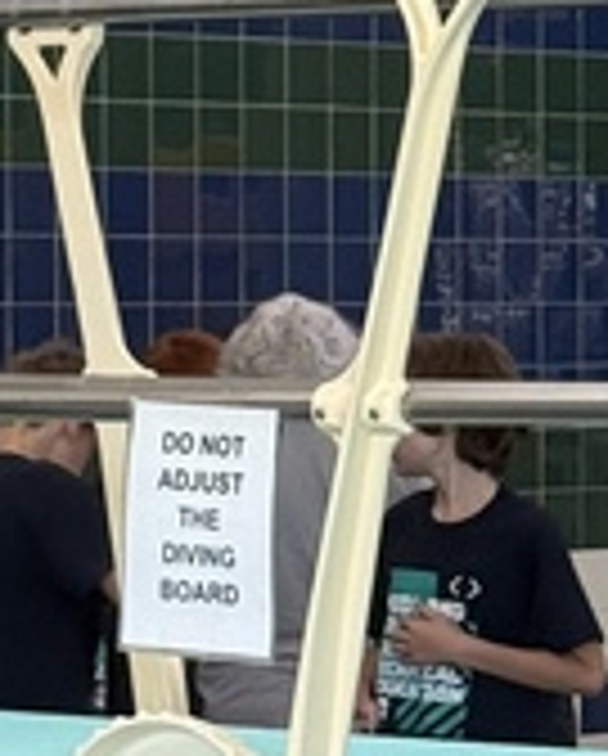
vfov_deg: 6.8
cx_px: 563
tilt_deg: -3.0
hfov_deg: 5.4
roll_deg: -1.0
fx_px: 6393
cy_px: 621
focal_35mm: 285
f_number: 1.78
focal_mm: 6.76
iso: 160
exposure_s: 1/60
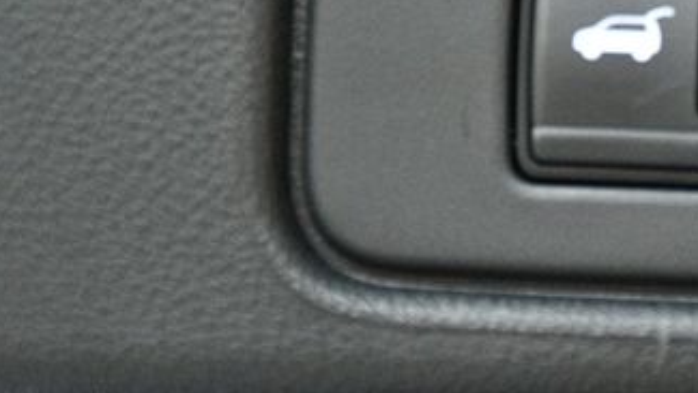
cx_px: 674
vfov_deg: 7.5
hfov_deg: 13.2
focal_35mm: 161
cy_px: 30
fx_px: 2981
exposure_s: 1/60
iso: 6400
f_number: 4.8
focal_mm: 52
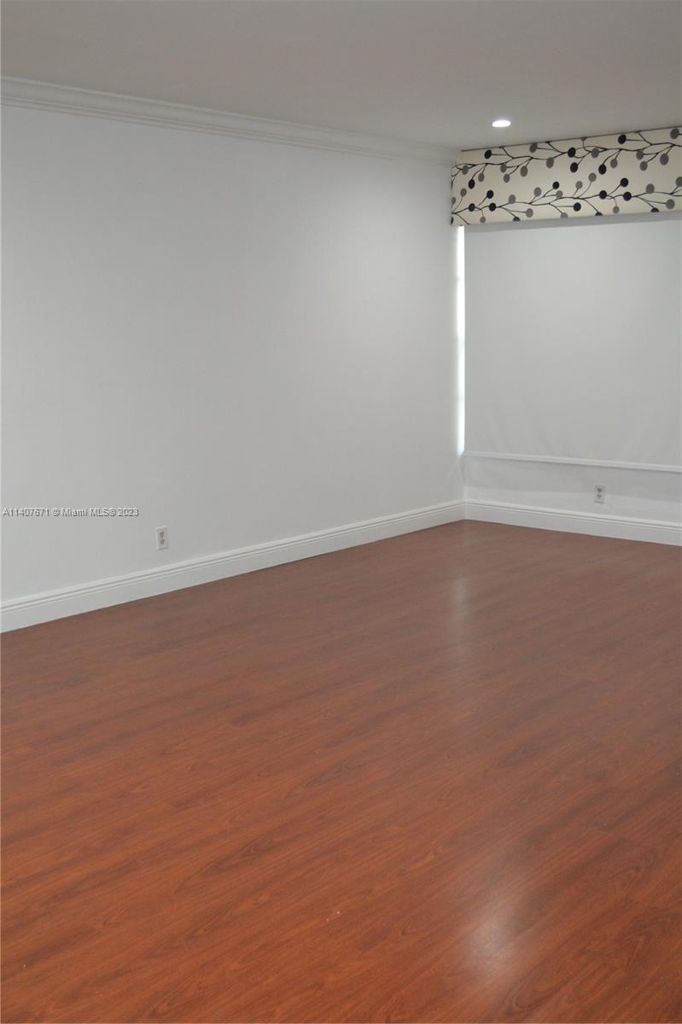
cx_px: 341
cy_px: 512
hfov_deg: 34.2
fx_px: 1109
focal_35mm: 39
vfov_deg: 49.6
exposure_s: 1/60
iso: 1400
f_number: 4.2
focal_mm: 26
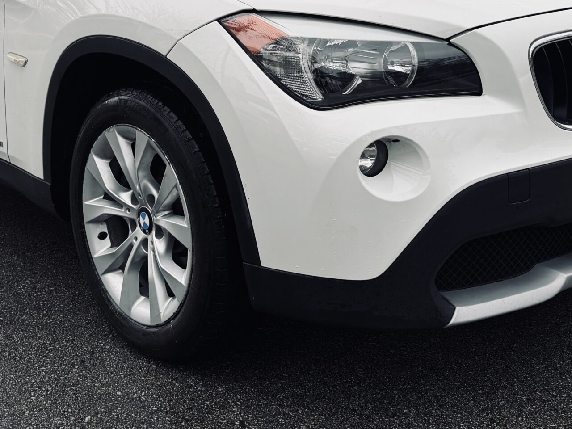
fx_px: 793
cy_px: 29
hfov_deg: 39.7
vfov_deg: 28.9
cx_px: 275
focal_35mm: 48
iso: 80
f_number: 1.78
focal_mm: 6.76
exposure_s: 1/1046
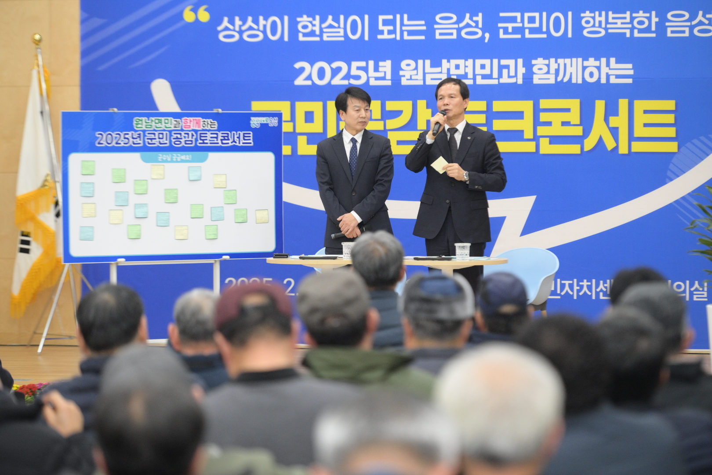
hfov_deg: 15.8
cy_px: 238
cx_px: 356
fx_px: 2571
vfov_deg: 10.5
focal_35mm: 130
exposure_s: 1/320
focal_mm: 130
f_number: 3.2
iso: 3200
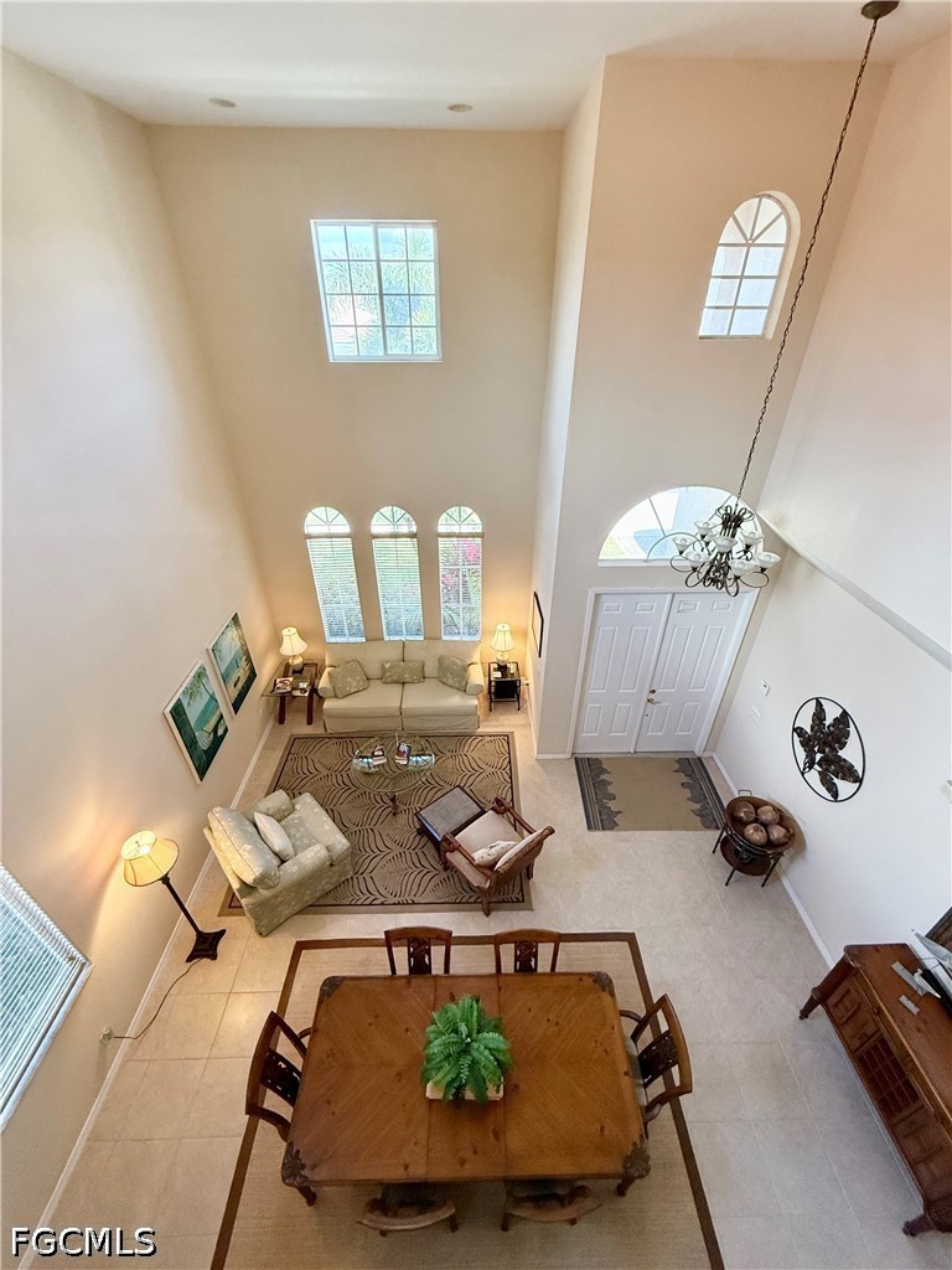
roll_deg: -0.7
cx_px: 476
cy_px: 635
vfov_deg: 102.1
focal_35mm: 14
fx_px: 513
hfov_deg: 85.7
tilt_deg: -32.8
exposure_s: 1/120
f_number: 2.2
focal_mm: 2.22
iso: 320
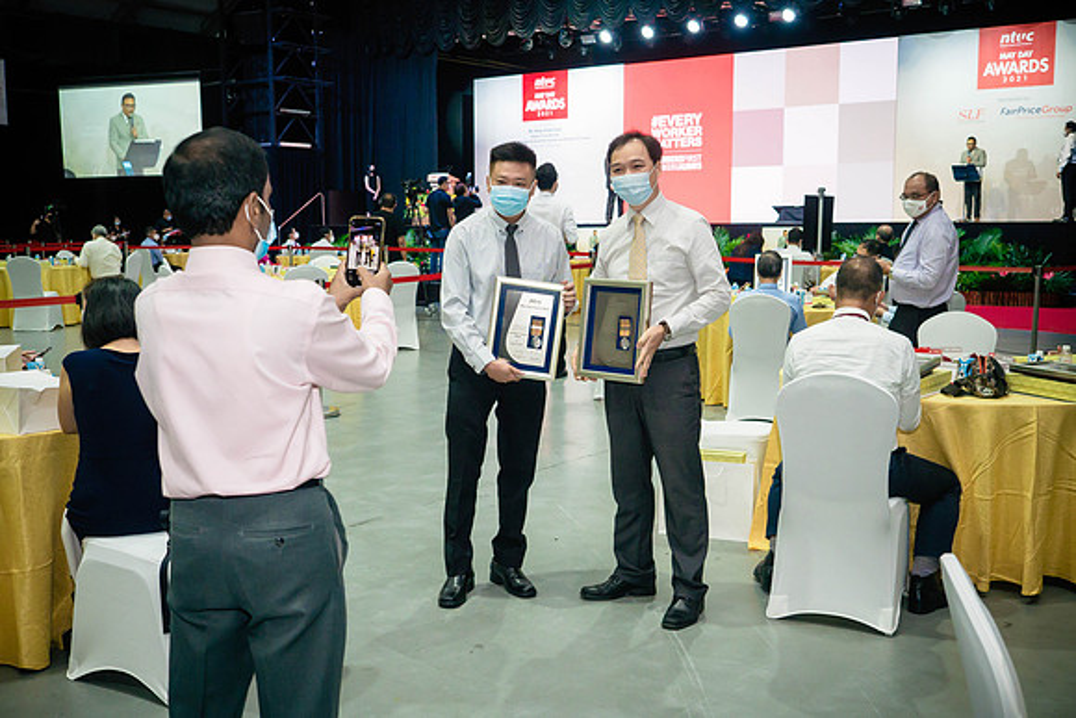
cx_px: 538
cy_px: 359
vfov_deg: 34.7
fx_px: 1150
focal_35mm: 38
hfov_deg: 50.1
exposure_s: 1/100
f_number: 2.8
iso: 1250
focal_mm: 18
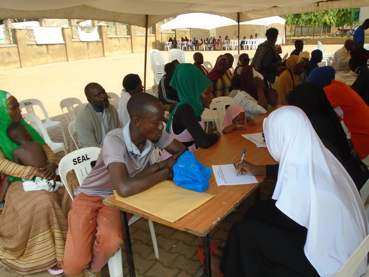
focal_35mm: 31
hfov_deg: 58.4
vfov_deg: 45.4
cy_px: 138
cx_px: 184
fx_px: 330
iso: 100
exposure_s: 1/320
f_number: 3.5
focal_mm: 5.5
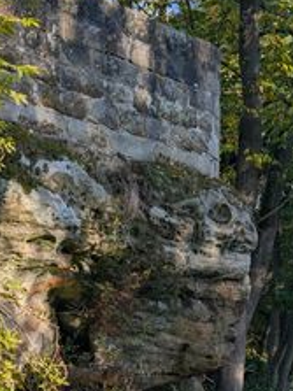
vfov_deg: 22.6
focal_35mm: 86
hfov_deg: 17.1
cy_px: 275
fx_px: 972
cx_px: 116
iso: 41
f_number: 1.85
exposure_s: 1/1460
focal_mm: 6.81
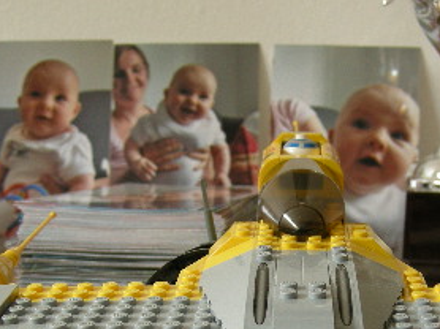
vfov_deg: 17.3
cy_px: 329
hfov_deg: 23.4
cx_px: 315
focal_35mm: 83
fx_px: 1054
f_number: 2.7
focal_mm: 7.5
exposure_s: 1/59.7
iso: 118
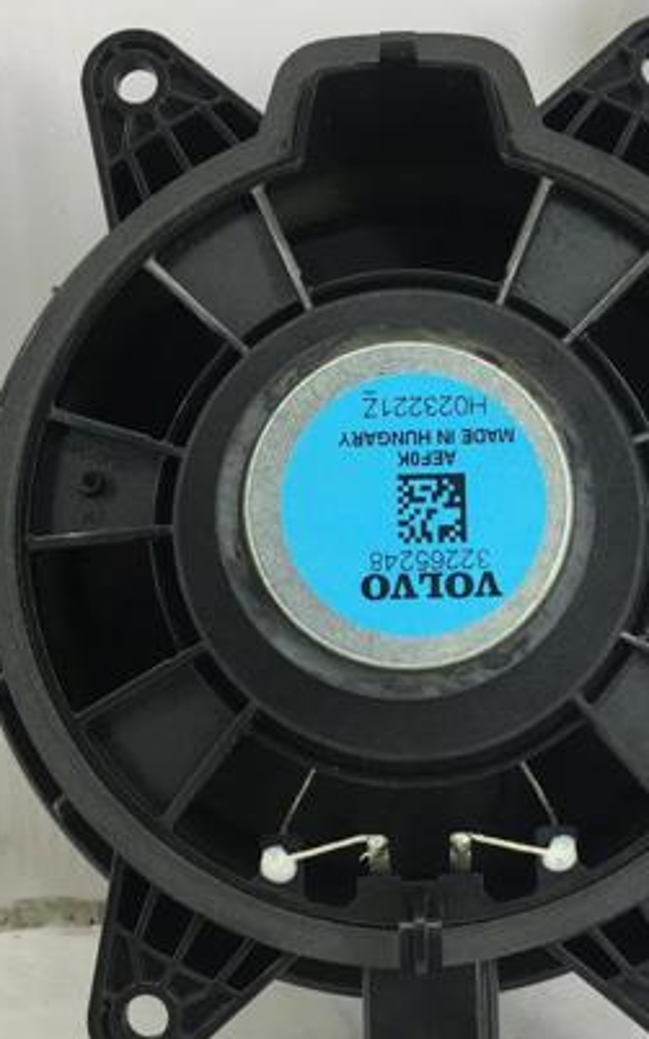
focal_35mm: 49
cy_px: 566
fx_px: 1388
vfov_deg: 41.0
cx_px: 442
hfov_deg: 26.2
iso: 25
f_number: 2.2
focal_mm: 4.15
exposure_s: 1/33
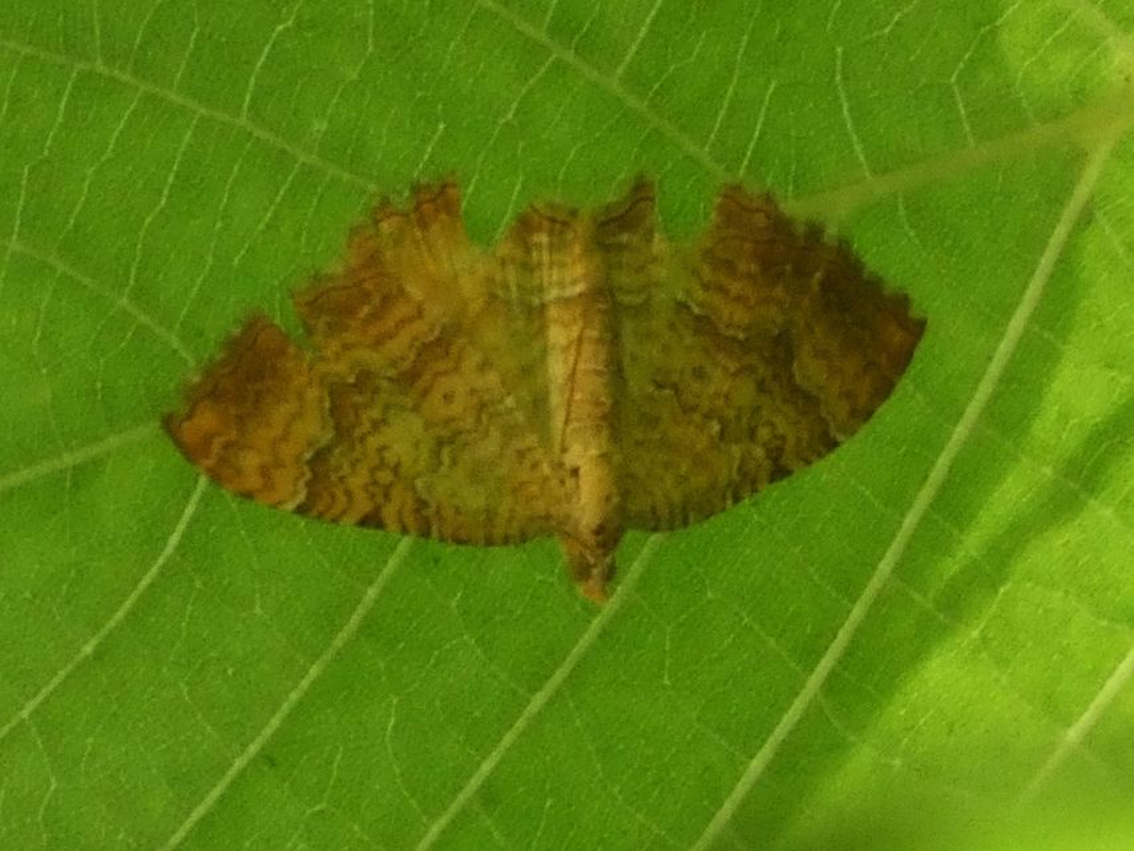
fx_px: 20379
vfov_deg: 2.4
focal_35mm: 622
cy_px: 426
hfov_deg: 3.2
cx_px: 567
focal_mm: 111.5
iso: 800
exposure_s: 1/100
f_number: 5.6
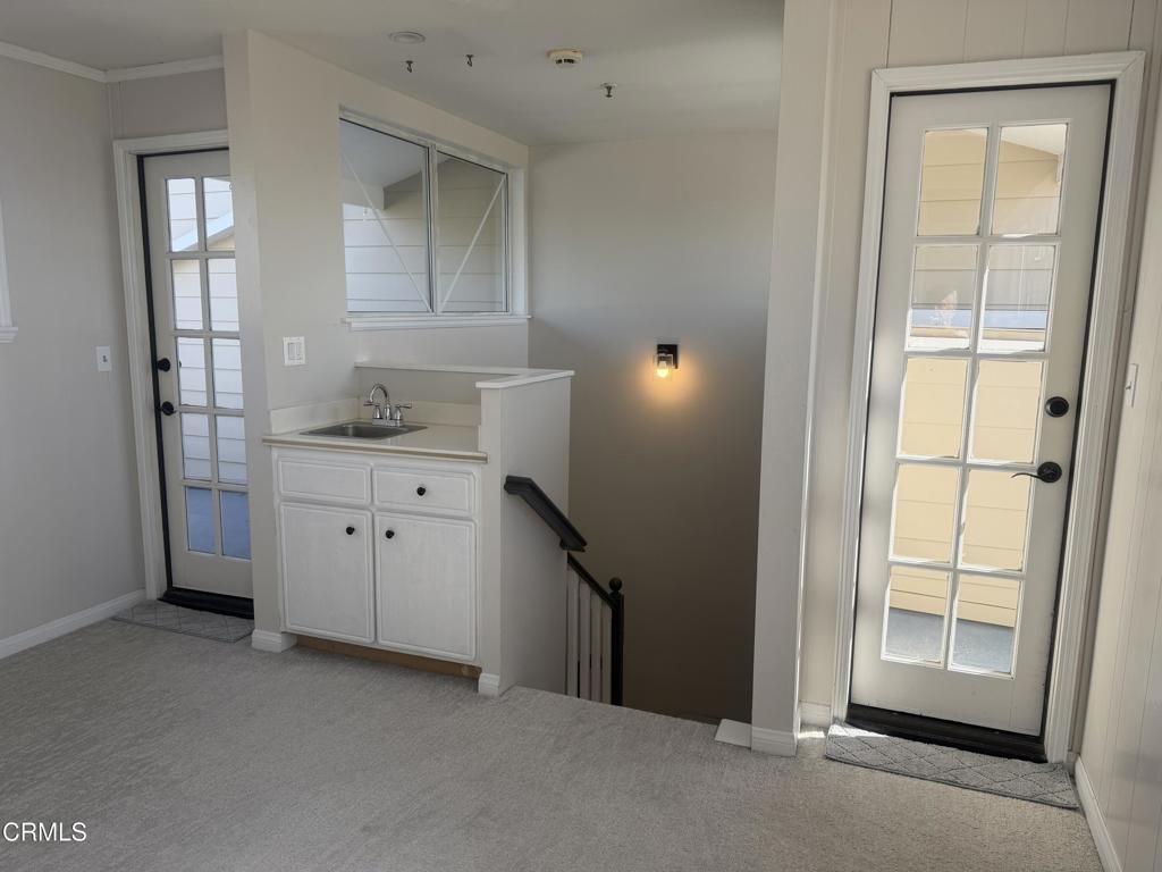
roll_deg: +0.1
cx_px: 581
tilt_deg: -8.3
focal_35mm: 24
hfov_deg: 71.6
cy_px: 436
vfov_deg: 56.8
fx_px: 806
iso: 80
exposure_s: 1/671
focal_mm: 6.76
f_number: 1.78
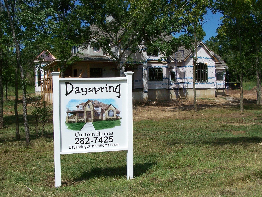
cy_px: 98
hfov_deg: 43.8
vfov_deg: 33.6
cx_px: 131
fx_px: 326
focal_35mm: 43
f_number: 5.6
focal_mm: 7.1
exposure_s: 1/800
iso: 80
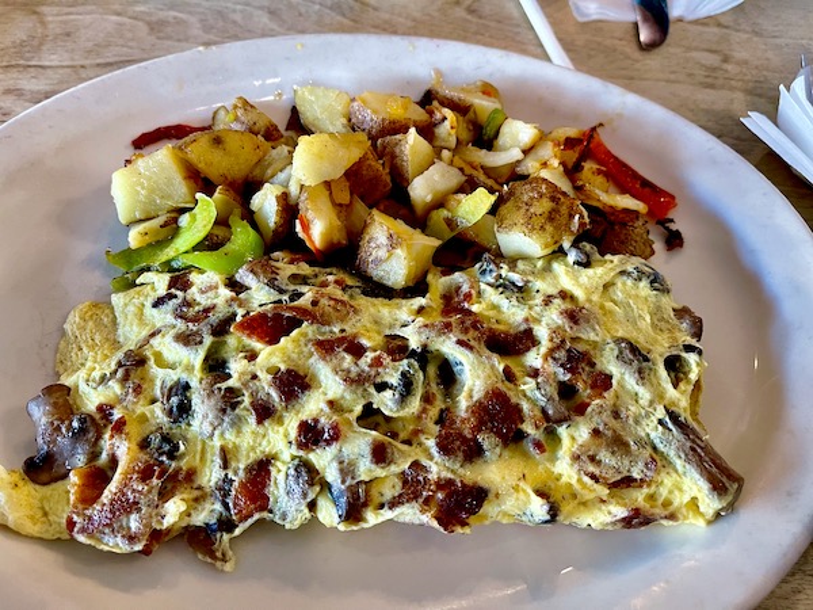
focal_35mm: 26
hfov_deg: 67.3
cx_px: 406
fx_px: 611
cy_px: 305
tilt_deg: -57.7
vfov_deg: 53.1
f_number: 1.6
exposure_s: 1/60
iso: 200
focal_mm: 5.1
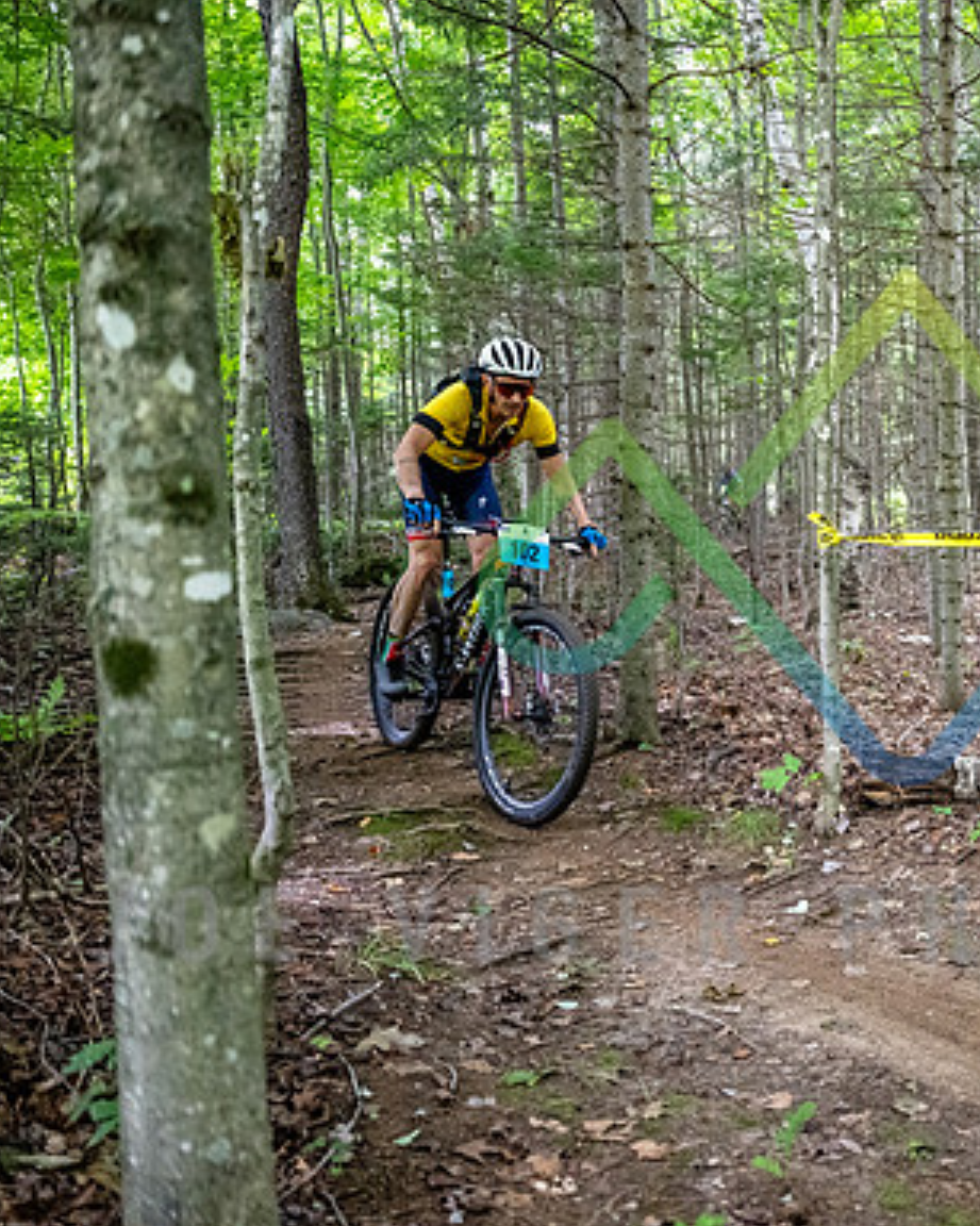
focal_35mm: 34
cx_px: 907
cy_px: 615
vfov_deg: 52.9
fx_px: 1233
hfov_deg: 39.7
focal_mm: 24
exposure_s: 1/1250
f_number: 2.8
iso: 10000
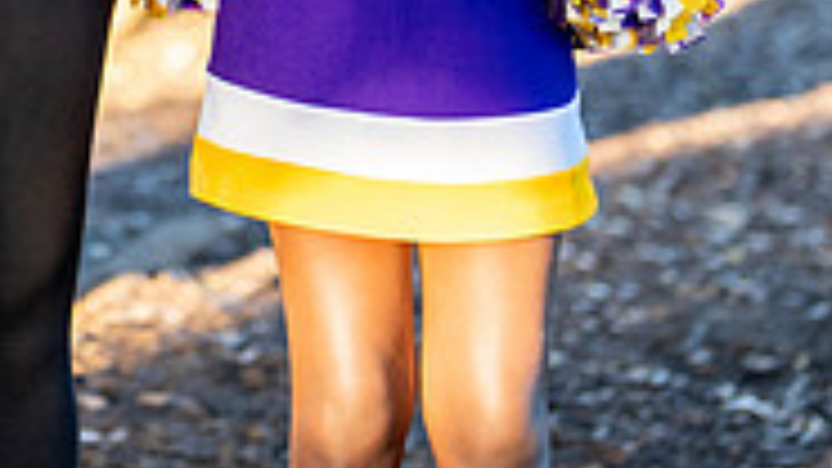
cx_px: -11
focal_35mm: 205
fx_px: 4522
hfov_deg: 10.4
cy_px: -341
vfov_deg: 5.8
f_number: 1.2
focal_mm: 50
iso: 250
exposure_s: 1/400
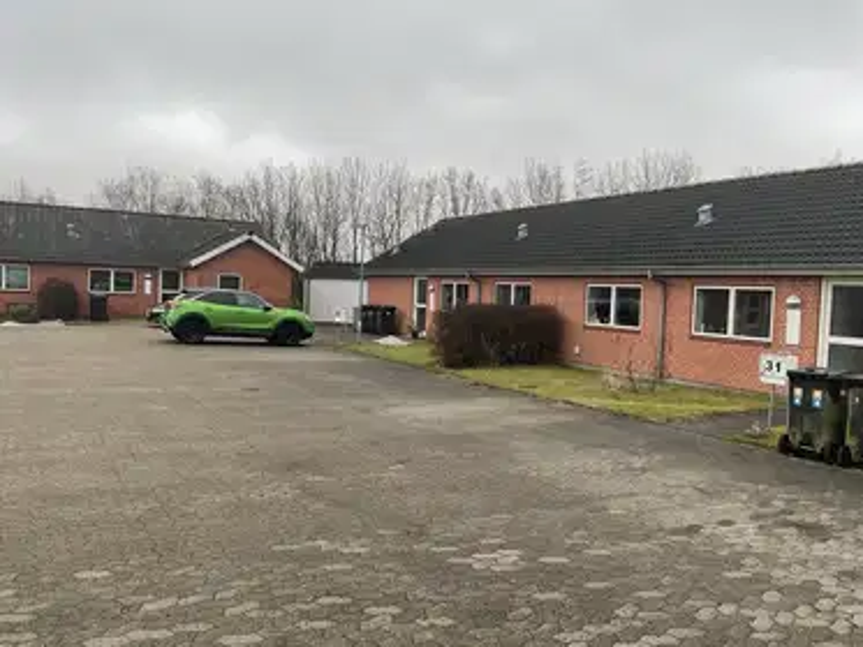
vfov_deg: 48.3
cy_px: 324
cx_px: 432
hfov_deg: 61.6
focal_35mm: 29
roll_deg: -2.5
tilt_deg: -2.6
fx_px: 723
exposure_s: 1/111
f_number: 1.8
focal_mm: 3
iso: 16
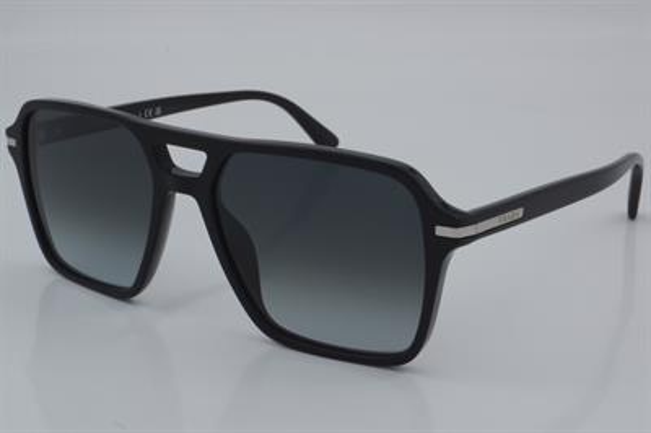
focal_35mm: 75
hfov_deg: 27.0
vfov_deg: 18.2
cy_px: 216
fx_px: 1355
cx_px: 326
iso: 100
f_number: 32
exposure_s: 1/4
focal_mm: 50
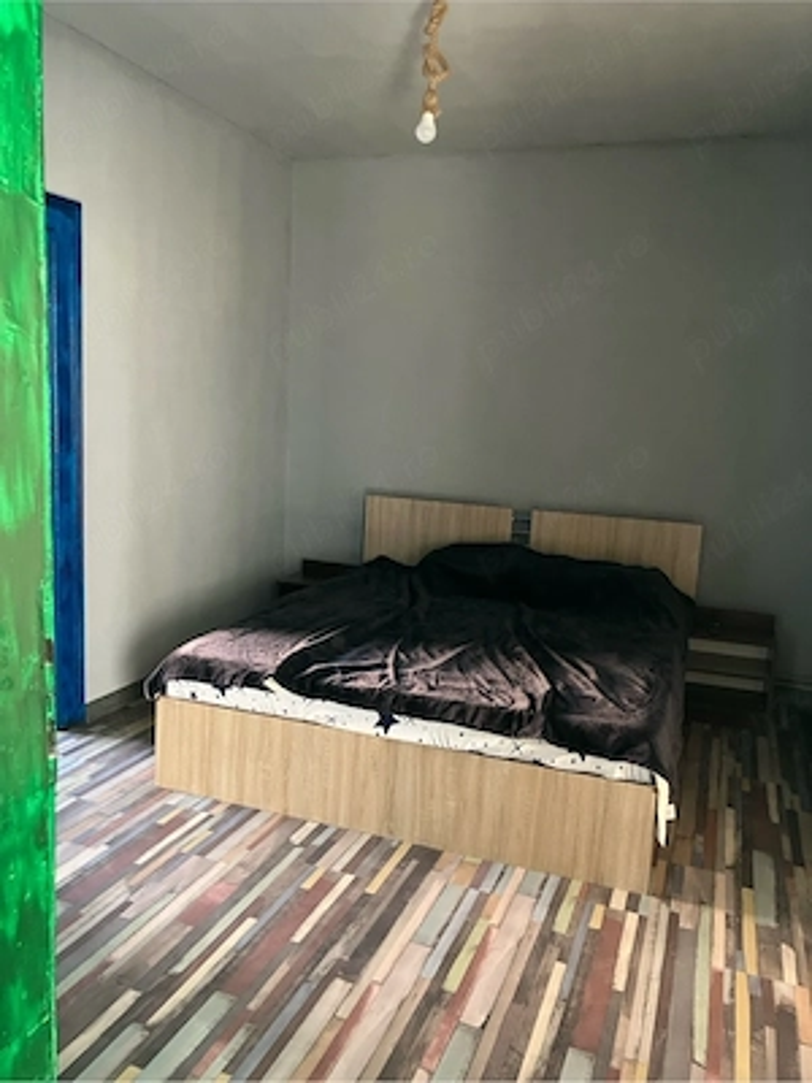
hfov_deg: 49.7
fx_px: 876
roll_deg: -4.3
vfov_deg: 63.4
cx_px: 406
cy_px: 542
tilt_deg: -8.5
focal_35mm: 28
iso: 500
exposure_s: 1/30
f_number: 1.8
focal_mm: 3.99
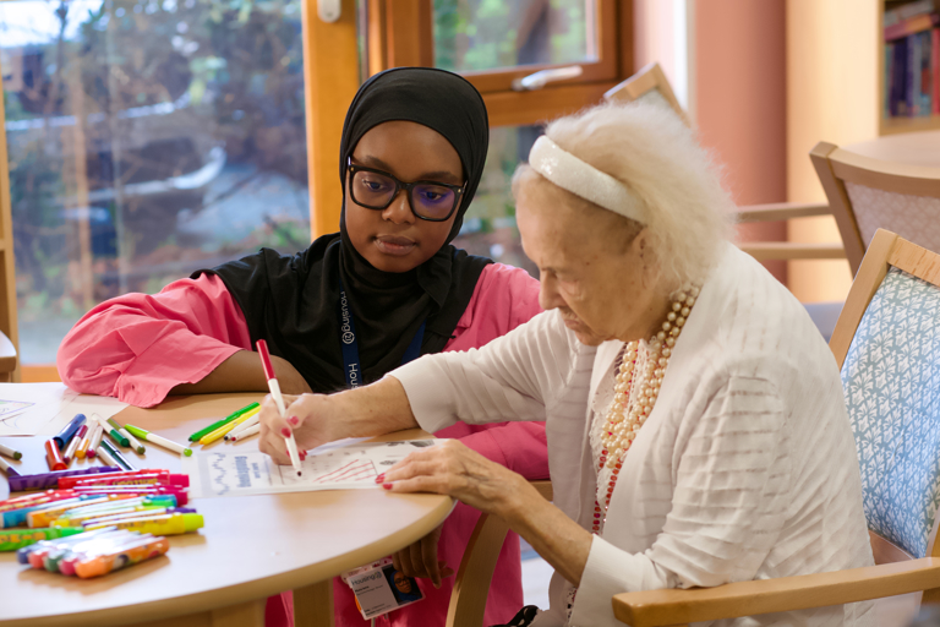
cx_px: 470
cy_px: 314
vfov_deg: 16.1
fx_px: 2219
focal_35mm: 85
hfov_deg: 23.9
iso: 1000
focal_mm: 85
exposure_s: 1/100
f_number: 4
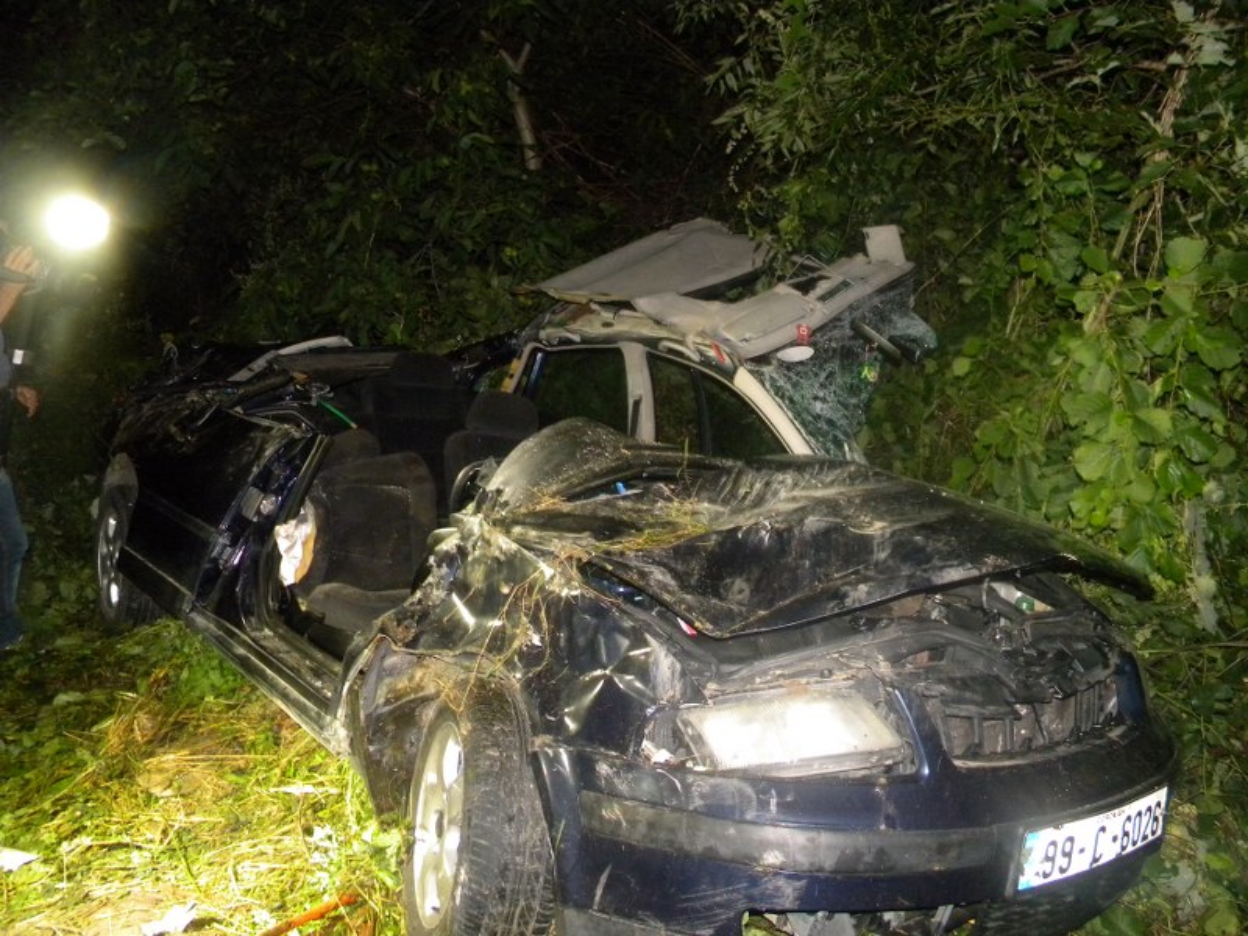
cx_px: 624
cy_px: 468
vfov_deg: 49.7
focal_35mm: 28
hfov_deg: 63.4
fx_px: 1009
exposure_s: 1/8
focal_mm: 5
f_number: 3.5
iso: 508
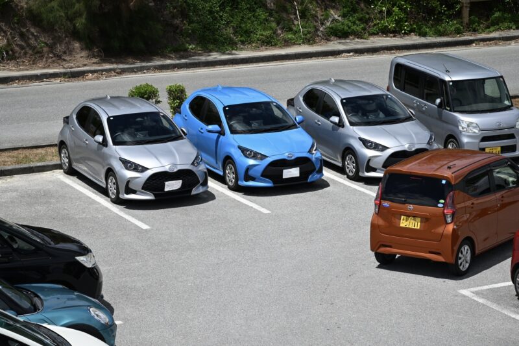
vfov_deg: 11.4
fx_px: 1730
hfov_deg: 17.1
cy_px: 173
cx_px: 260
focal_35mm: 120
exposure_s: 1/500
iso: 200
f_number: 11
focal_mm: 120
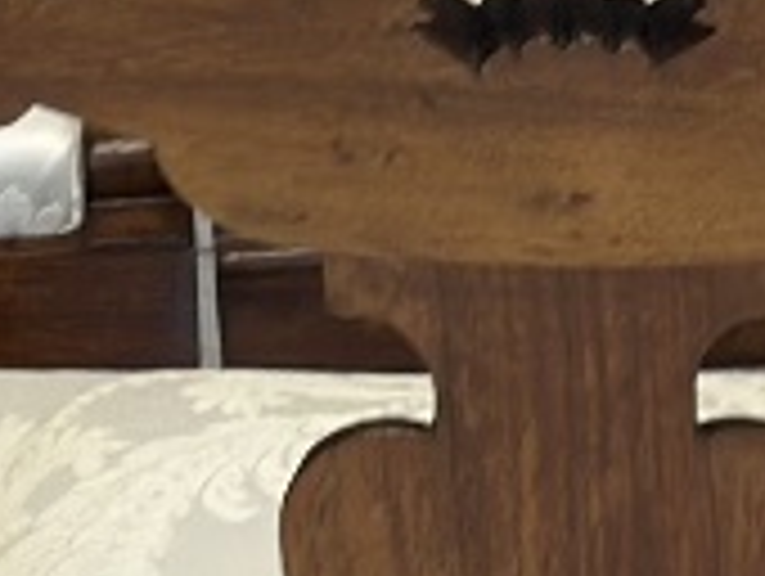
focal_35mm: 338
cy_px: -112
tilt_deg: -27.5
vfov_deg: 4.4
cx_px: 873
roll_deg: +2.2
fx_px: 7480
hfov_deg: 5.8
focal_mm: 6.86
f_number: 1.78
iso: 80
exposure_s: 1/50
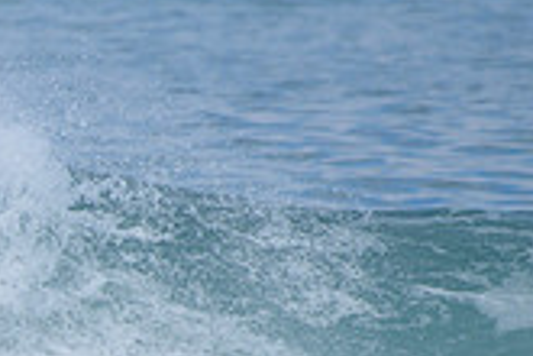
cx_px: -278
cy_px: 487
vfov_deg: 0.7
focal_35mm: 1935
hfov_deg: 1.1
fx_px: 28647
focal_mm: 500
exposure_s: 1/2000
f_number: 5.6
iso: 320
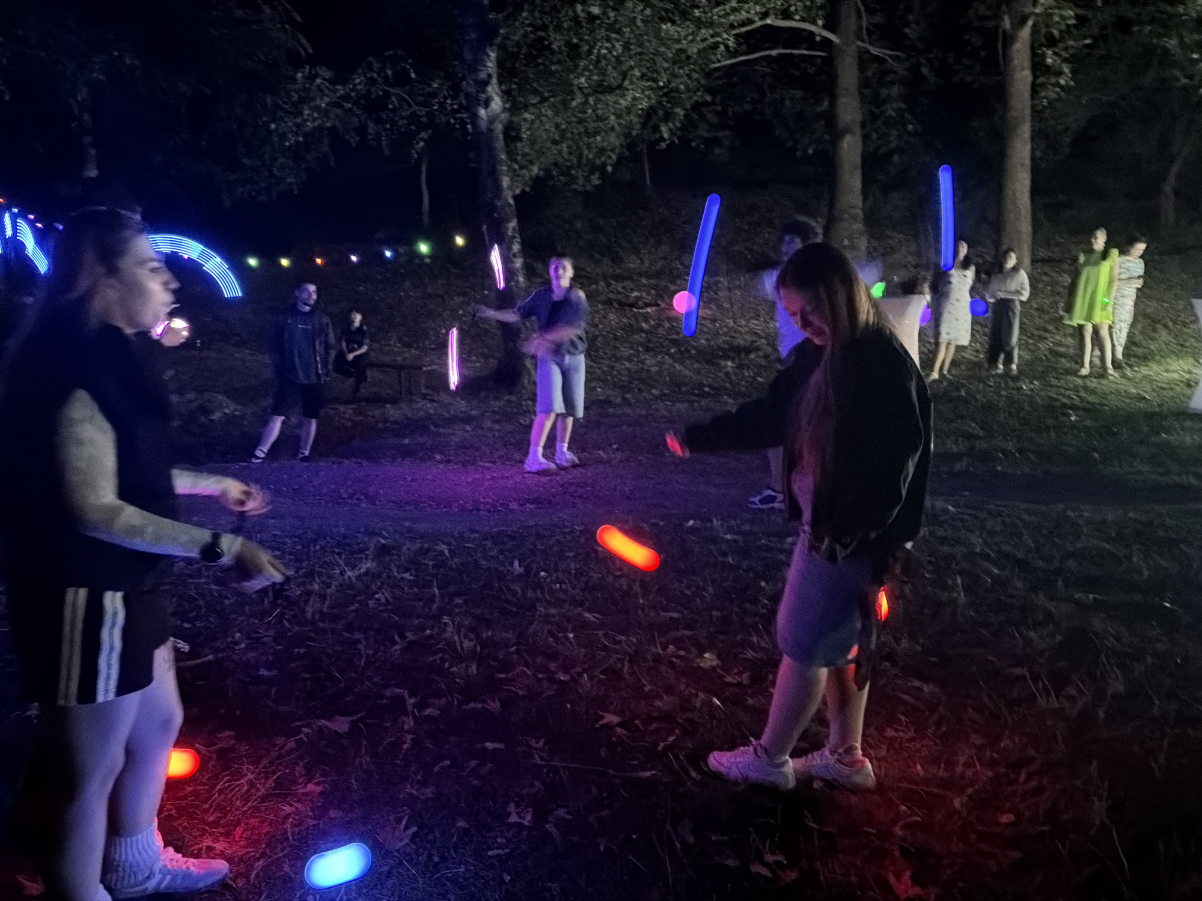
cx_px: 601
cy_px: 450
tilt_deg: -8.9
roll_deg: -2.6
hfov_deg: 67.3
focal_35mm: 26
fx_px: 903
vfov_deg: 53.1
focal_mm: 5.96
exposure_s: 1/17
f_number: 1.6
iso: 5000
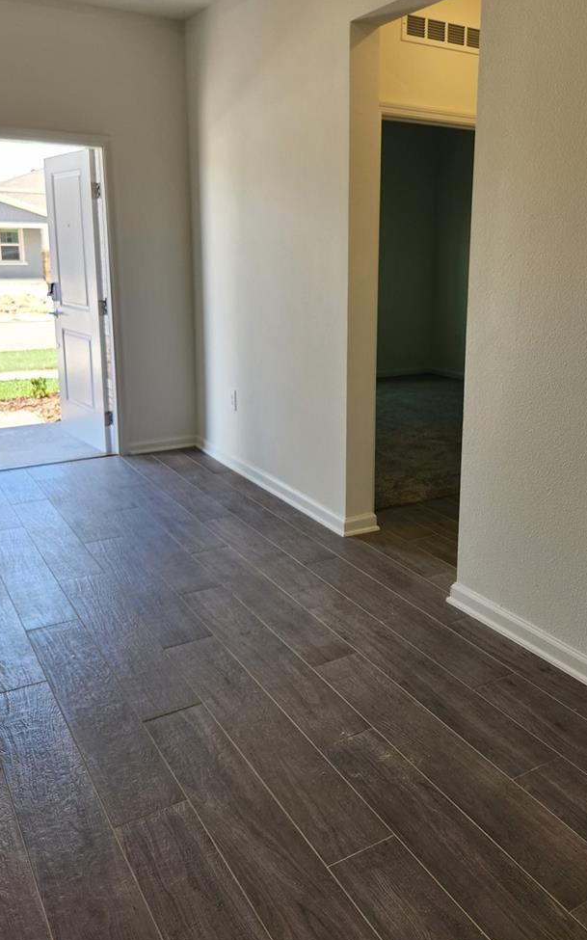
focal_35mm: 30
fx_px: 768
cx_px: 372
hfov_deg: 41.5
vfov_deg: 62.3
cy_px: 375
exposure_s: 1/120
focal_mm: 5.4
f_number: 1.8
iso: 32
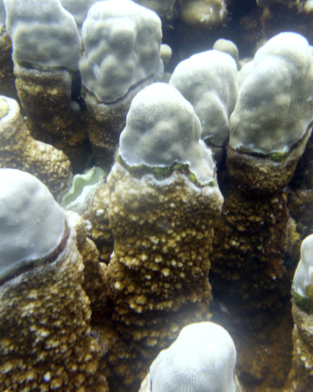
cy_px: 181
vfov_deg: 51.5
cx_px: 159
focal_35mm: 35
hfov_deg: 42.2
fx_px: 405
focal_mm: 5.8
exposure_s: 1/50
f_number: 3.5
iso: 80
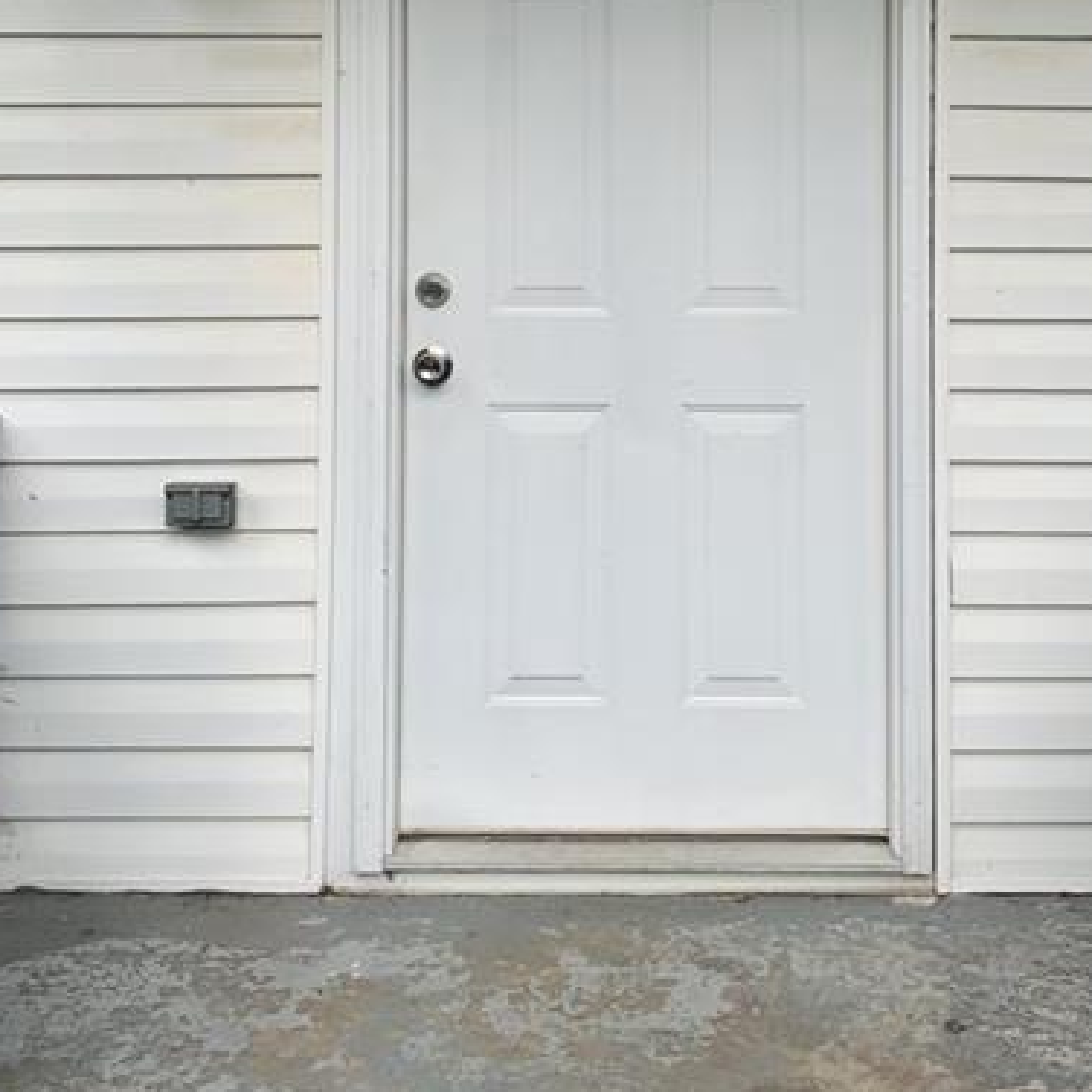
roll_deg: -0.5
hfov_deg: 36.0
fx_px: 1677
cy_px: 267
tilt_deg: +2.7
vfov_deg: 35.2
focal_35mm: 47
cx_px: 624
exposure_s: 1/635
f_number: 1.8
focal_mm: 4.25
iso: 25
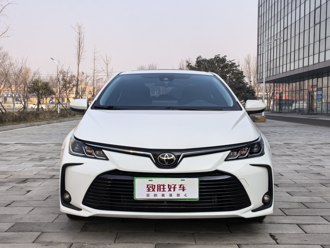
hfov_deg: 39.7
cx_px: 165
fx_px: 458
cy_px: 124
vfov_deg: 30.3
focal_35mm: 48
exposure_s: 1/2079
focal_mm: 5.75
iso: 160
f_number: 2
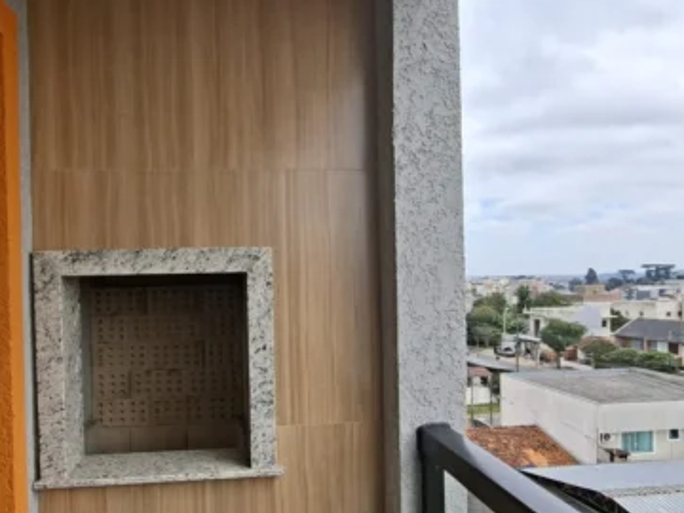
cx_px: 279
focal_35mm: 26
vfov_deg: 52.8
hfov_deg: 66.8
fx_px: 514
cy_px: 302
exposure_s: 1/694
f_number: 2.2
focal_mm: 1.74
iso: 40
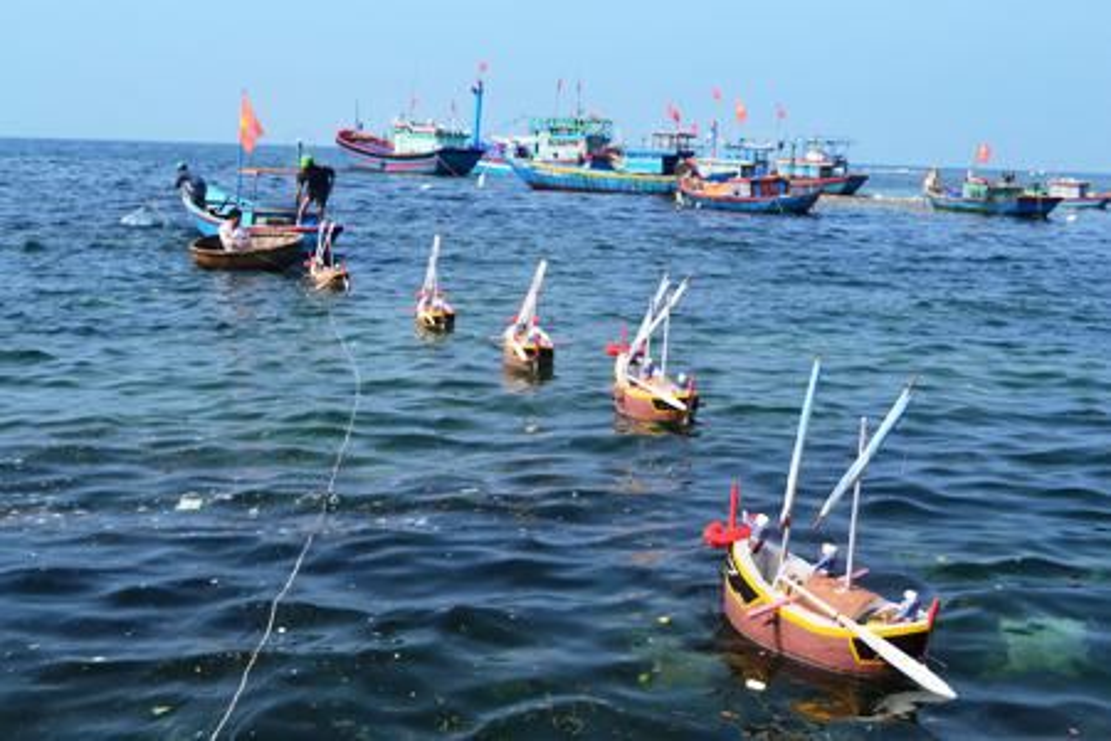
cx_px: 556
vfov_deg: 28.1
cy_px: 370
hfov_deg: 41.1
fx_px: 1481
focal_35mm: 48
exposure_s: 1/400
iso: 400
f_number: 10
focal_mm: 32
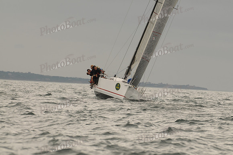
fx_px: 1939
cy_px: 78
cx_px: 116
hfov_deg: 6.9
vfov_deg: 4.6
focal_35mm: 300
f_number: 6.3
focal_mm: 200
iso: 200
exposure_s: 1/640
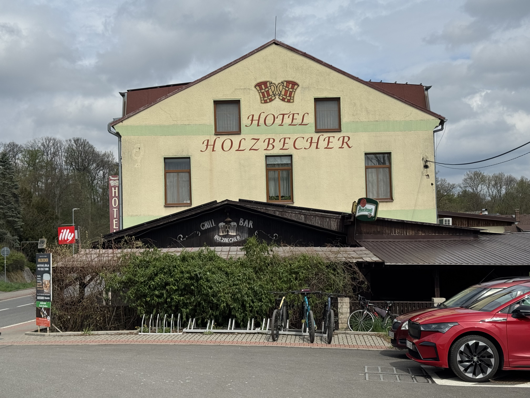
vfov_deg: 30.3
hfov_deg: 39.7
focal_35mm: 48
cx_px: 265
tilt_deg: +3.2
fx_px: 735
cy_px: 199
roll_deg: +1.8
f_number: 1.78
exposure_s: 1/7937
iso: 64
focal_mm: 6.76
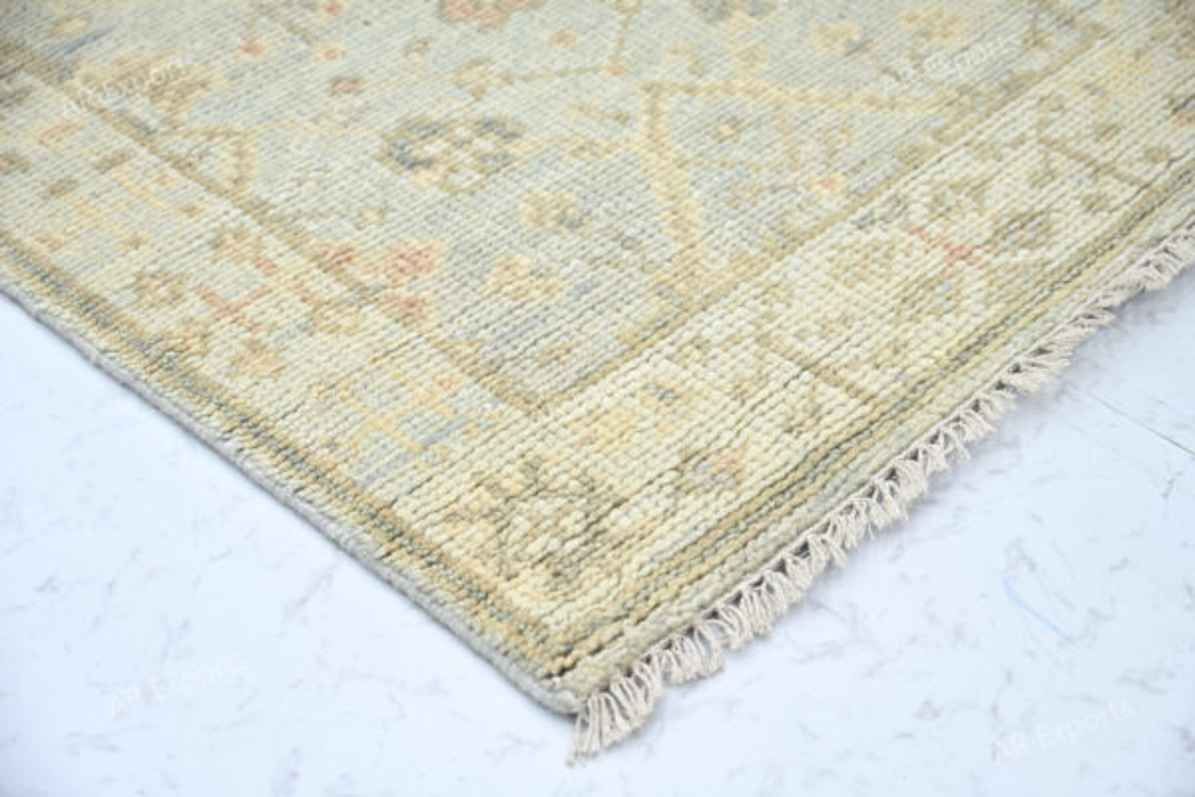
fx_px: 2323
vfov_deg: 19.5
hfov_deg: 28.8
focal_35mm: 70
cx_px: 598
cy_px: 398
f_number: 5
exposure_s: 1/25
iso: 125
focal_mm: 70
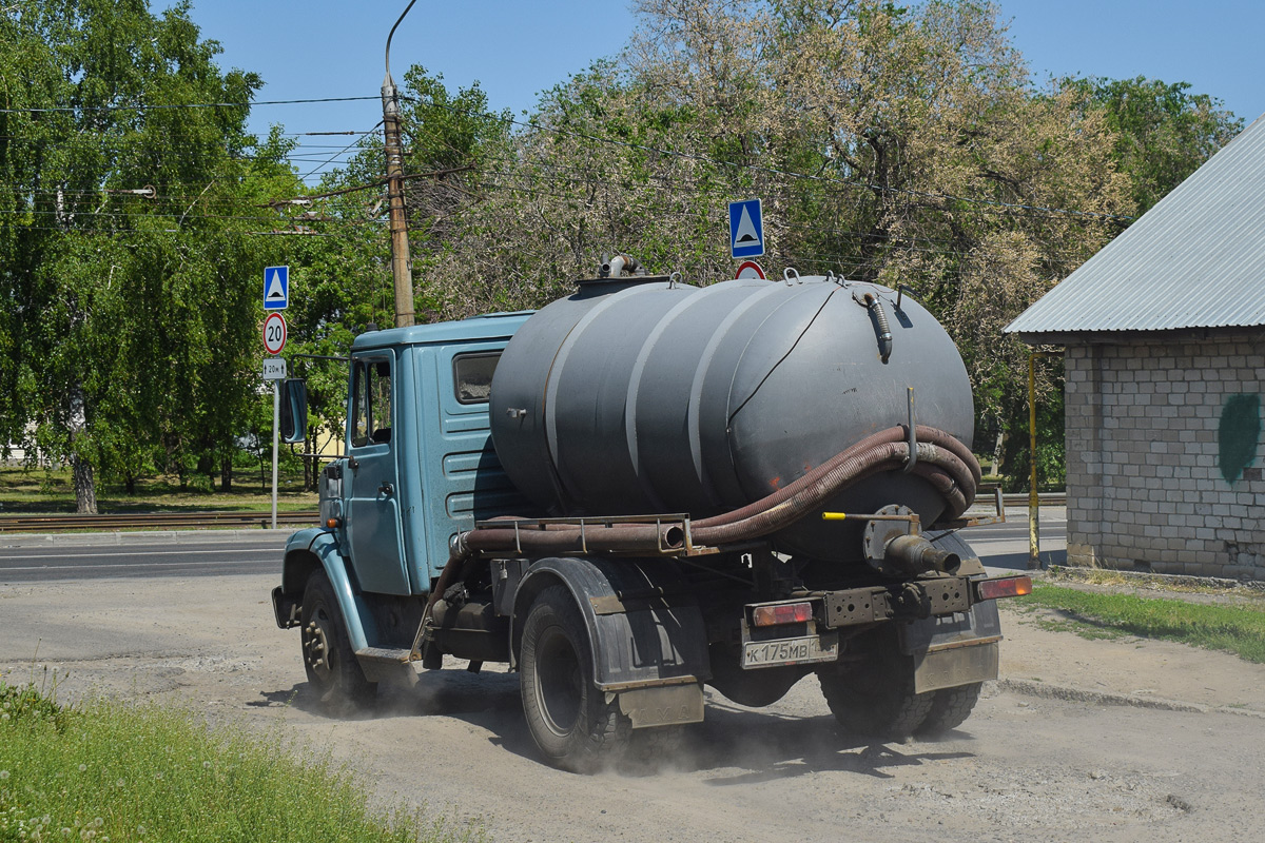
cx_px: 632
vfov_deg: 25.8
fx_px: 1845
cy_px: 422
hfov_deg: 37.9
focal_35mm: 52
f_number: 7.1
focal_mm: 35
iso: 200
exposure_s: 1/1250
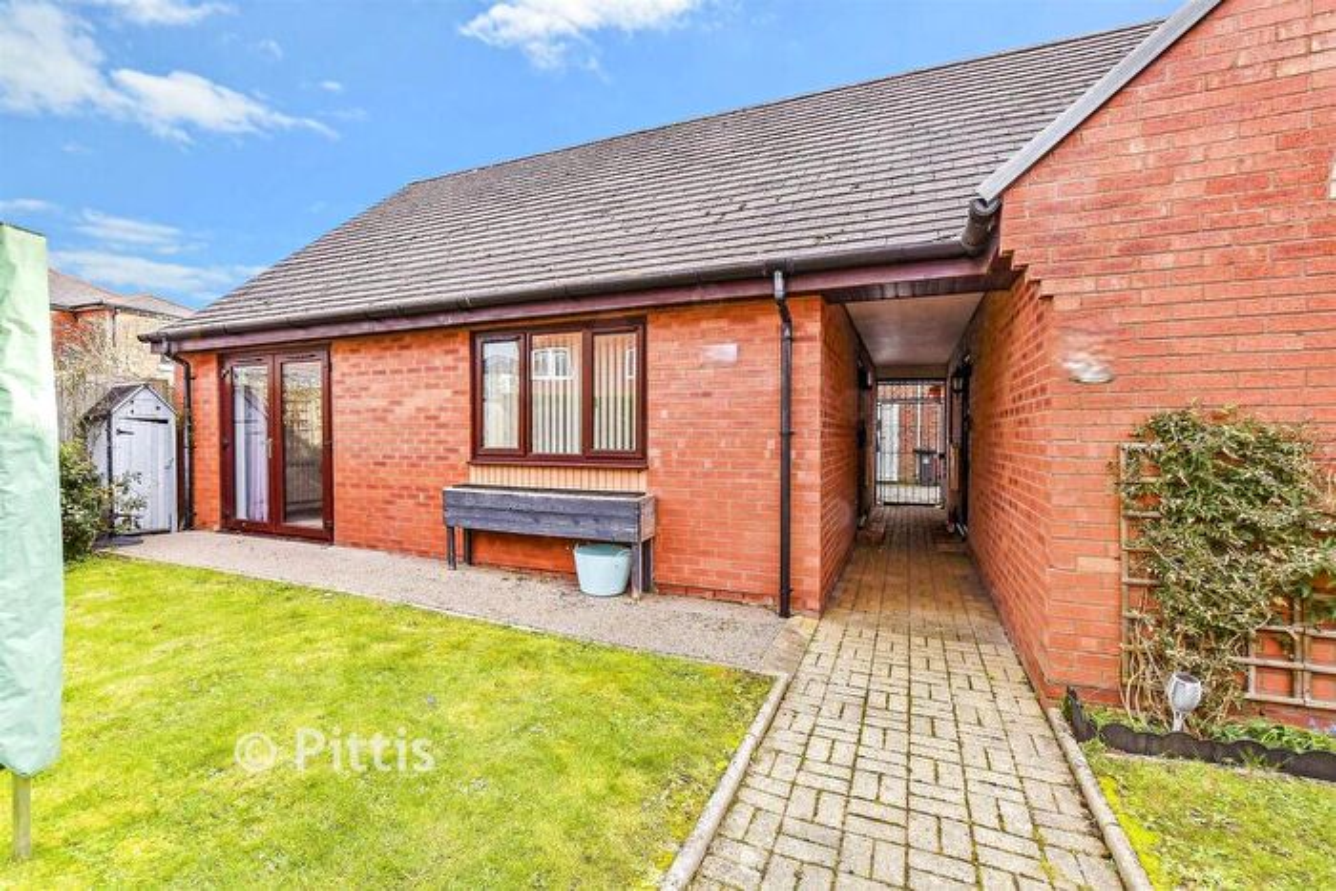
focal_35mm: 15
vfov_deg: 77.4
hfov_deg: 100.4
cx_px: 668
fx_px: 557
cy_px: 446
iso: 160
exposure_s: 1/60
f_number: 8
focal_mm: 10
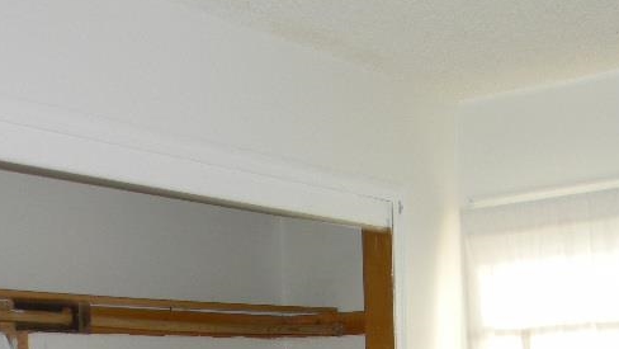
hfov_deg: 32.4
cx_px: 434
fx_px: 1051
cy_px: 478
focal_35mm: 64
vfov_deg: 17.4
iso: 95
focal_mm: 5
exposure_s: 1/30
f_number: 3.5
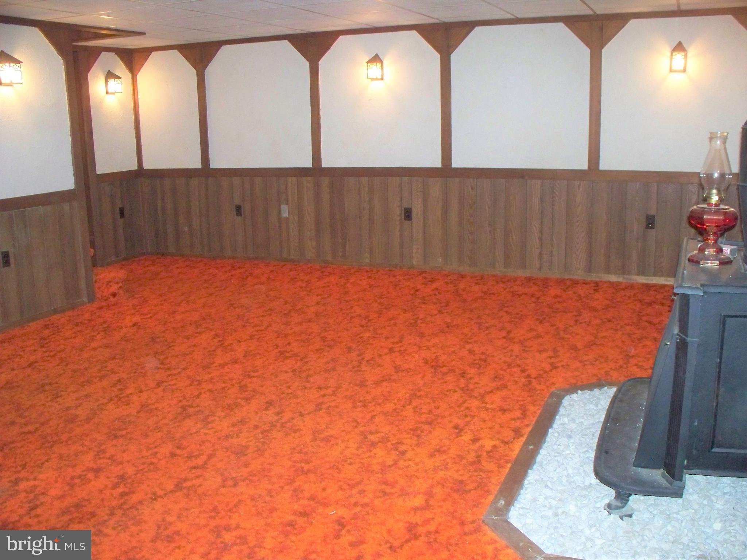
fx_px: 777
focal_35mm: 36
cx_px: 374
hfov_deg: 51.4
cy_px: 280
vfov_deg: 39.7
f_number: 2.8
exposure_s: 1/30
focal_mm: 7.54
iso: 400
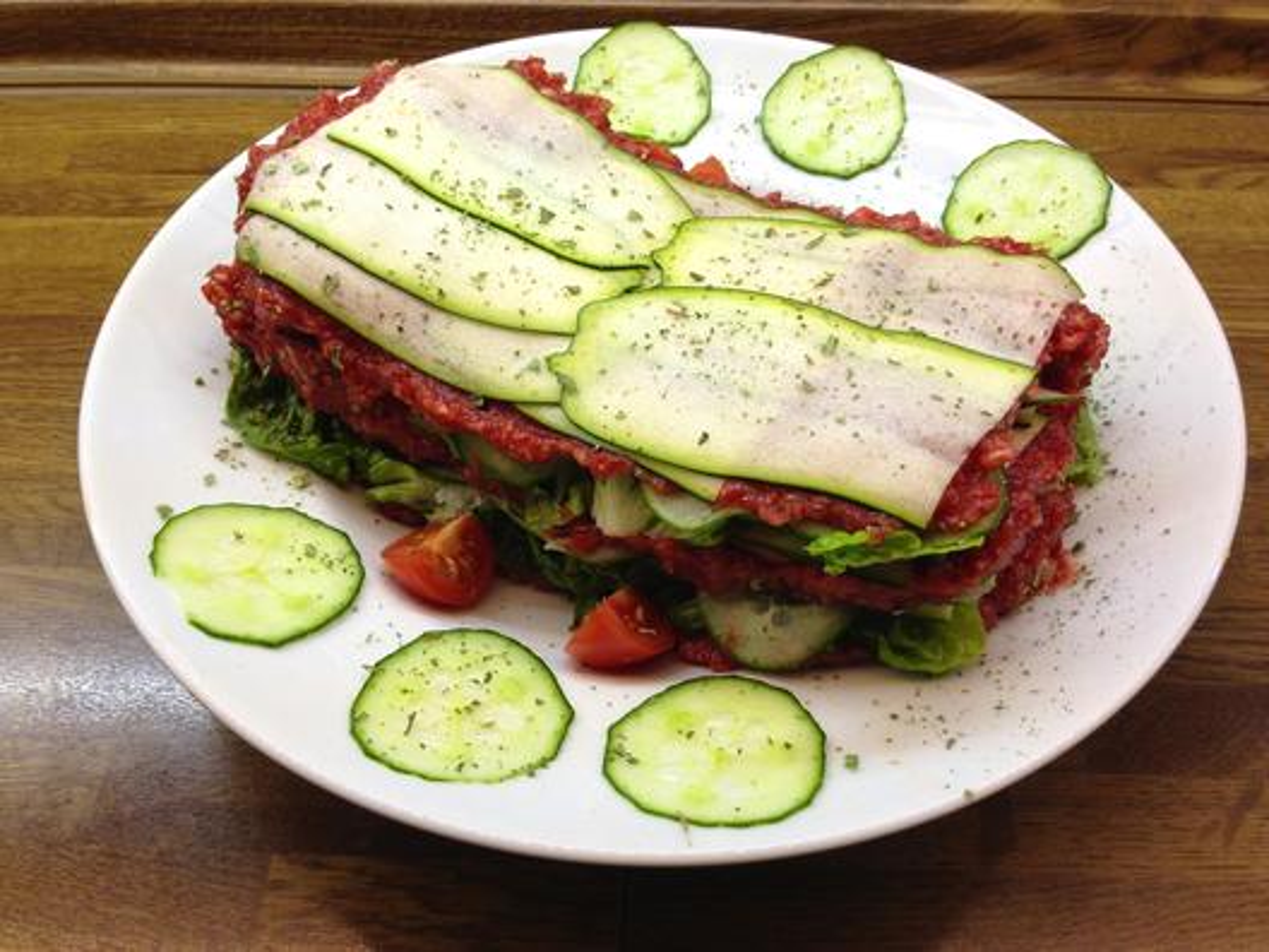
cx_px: 634
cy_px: 476
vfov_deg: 42.9
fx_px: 1210
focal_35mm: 33
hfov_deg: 55.4
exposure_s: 1/30
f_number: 2.4
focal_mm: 4.12
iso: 50
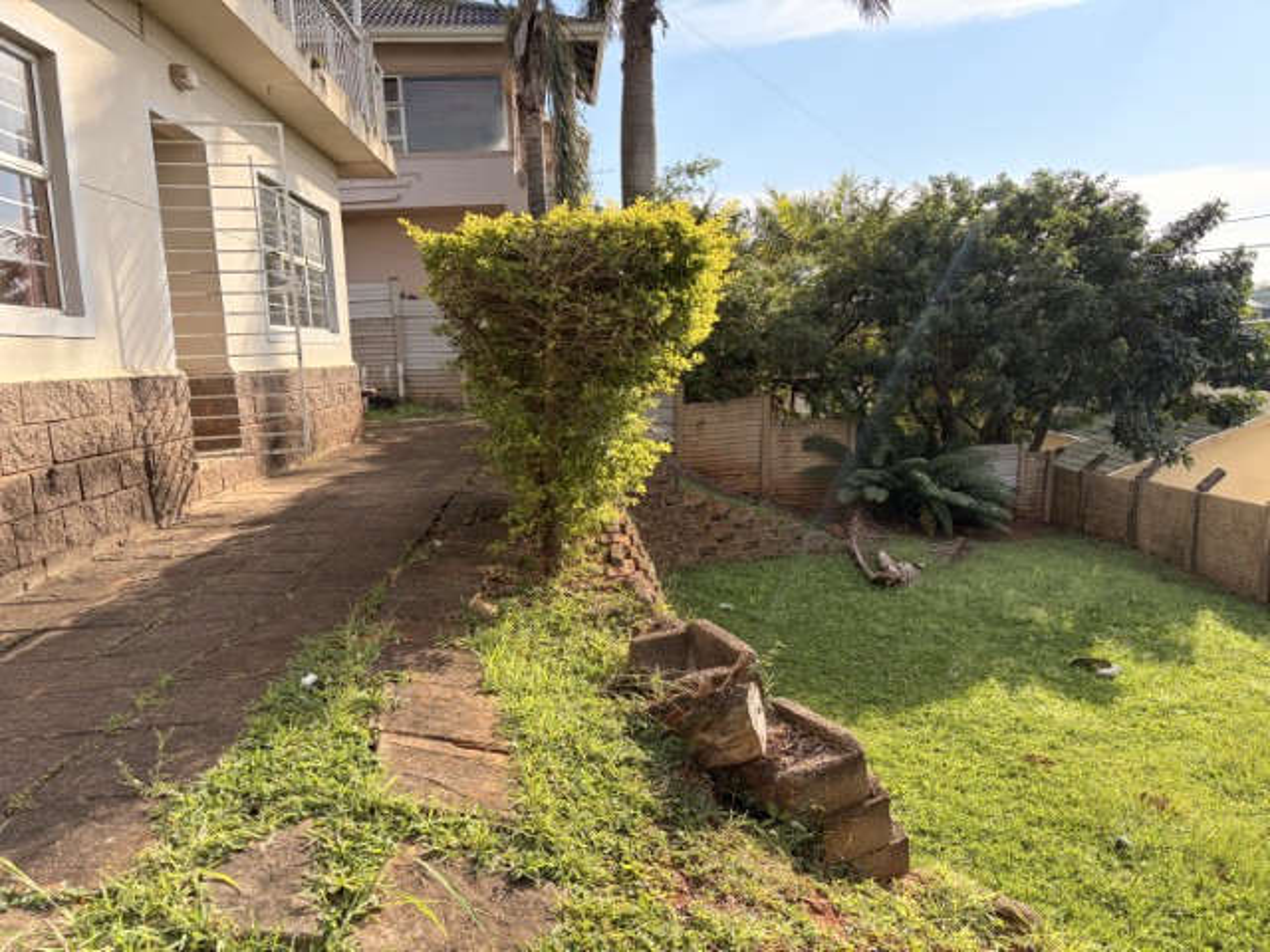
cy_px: 476
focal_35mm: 26
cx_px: 635
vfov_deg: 53.1
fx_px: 954
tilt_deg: -8.8
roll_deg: +3.6
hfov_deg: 67.3
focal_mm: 5.96
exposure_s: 1/1901
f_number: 1.6
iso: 64
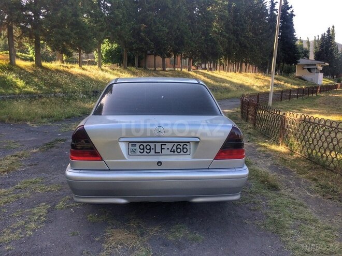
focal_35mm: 29
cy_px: 128
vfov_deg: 48.2
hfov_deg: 61.7
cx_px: 171
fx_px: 287
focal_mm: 4.15
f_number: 2.2
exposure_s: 1/419
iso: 32
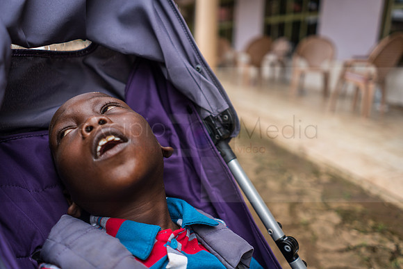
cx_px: 202
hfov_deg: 64.4
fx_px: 320
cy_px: 134
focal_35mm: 29
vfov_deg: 45.6
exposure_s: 1/800
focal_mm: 28
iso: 100
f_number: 2
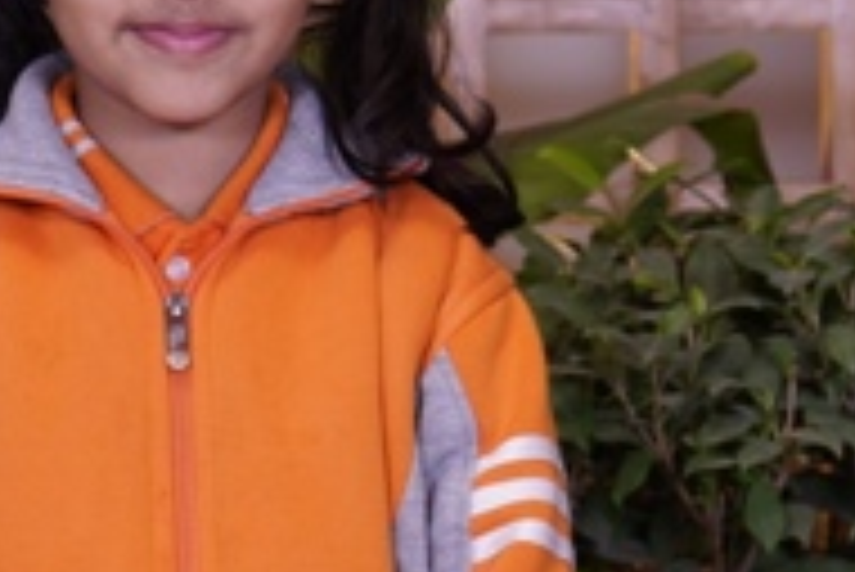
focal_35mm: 170
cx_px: 198
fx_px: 4040
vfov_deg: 8.1
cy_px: 187
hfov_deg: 12.0
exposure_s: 1/125
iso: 400
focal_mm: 48
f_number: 4.5
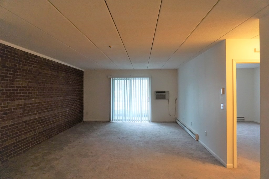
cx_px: 134
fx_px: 179
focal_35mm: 24
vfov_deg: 53.1
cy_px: 90
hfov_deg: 73.7
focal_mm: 16
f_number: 3.5
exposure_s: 1/160
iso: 3200
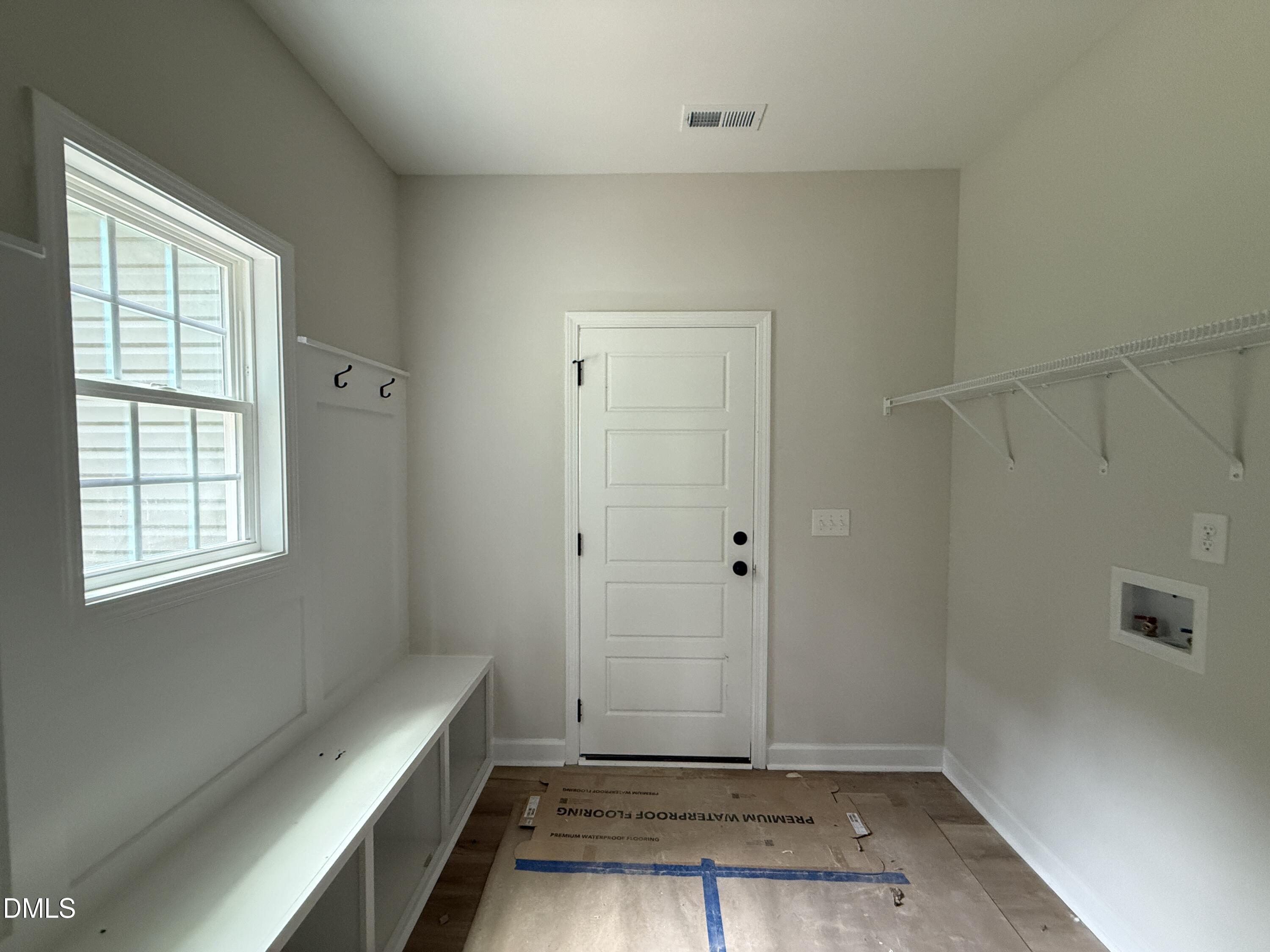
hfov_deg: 102.1
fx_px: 514
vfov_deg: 85.7
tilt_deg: -1.6
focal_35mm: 14
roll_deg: -0.9
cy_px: 476
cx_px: 635
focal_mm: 2.22
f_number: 2.2
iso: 400
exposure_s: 1/60
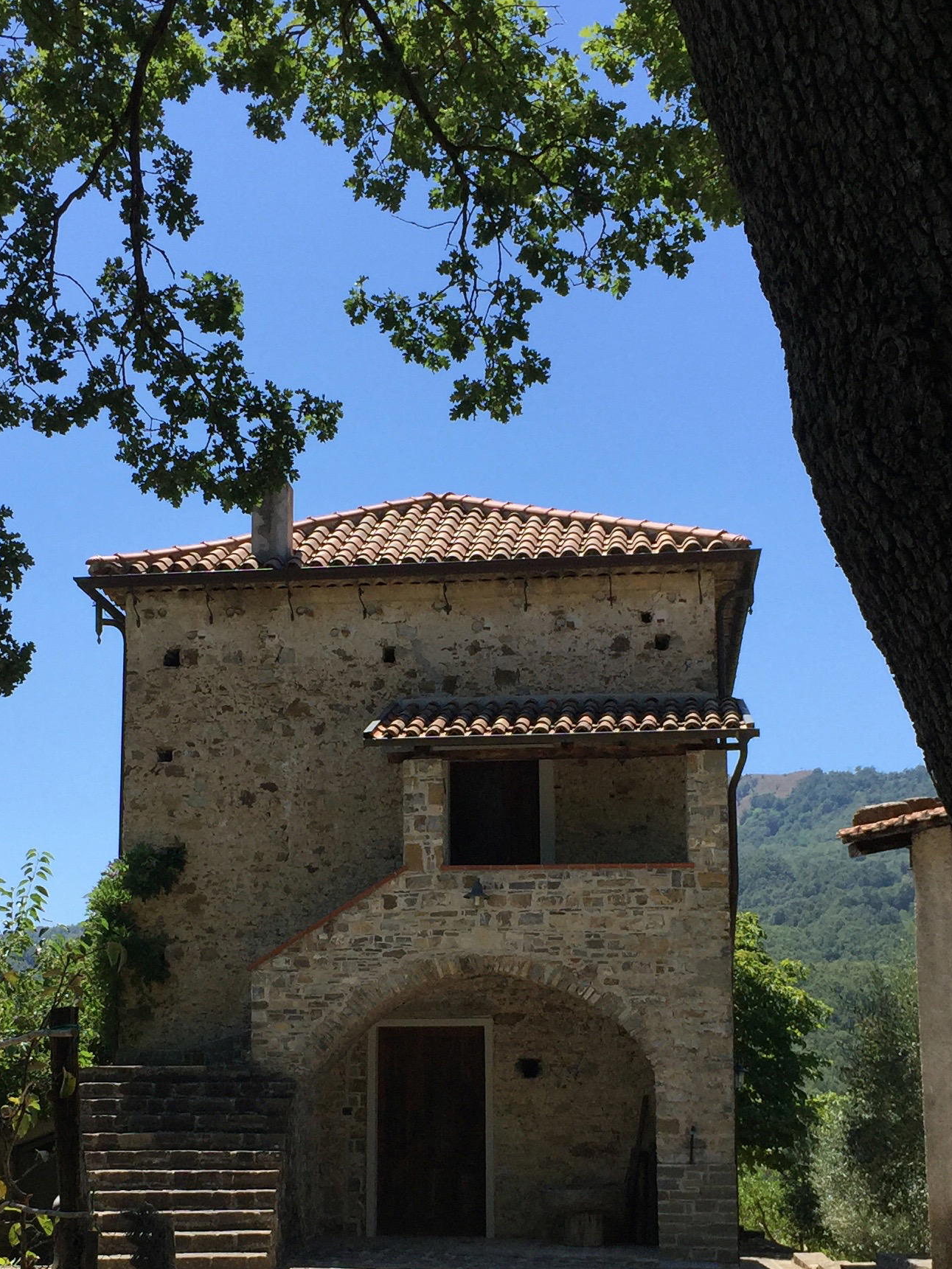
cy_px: 827
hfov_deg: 26.5
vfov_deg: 34.7
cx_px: 406
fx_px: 2017
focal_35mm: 55
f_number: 2.2
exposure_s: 1/2198
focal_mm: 4.15
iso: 32
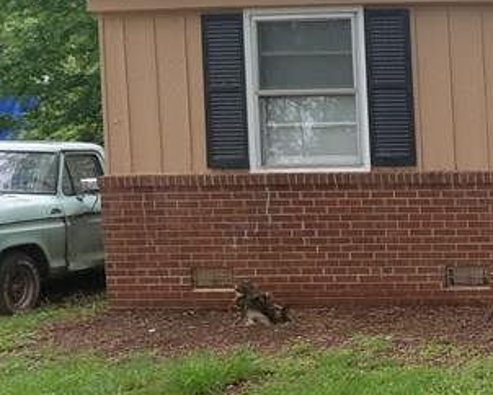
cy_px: 227
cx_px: 797
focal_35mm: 86
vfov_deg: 17.9
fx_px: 1256
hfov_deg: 18.8
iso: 50
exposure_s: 1/326
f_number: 1.7
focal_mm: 4.2
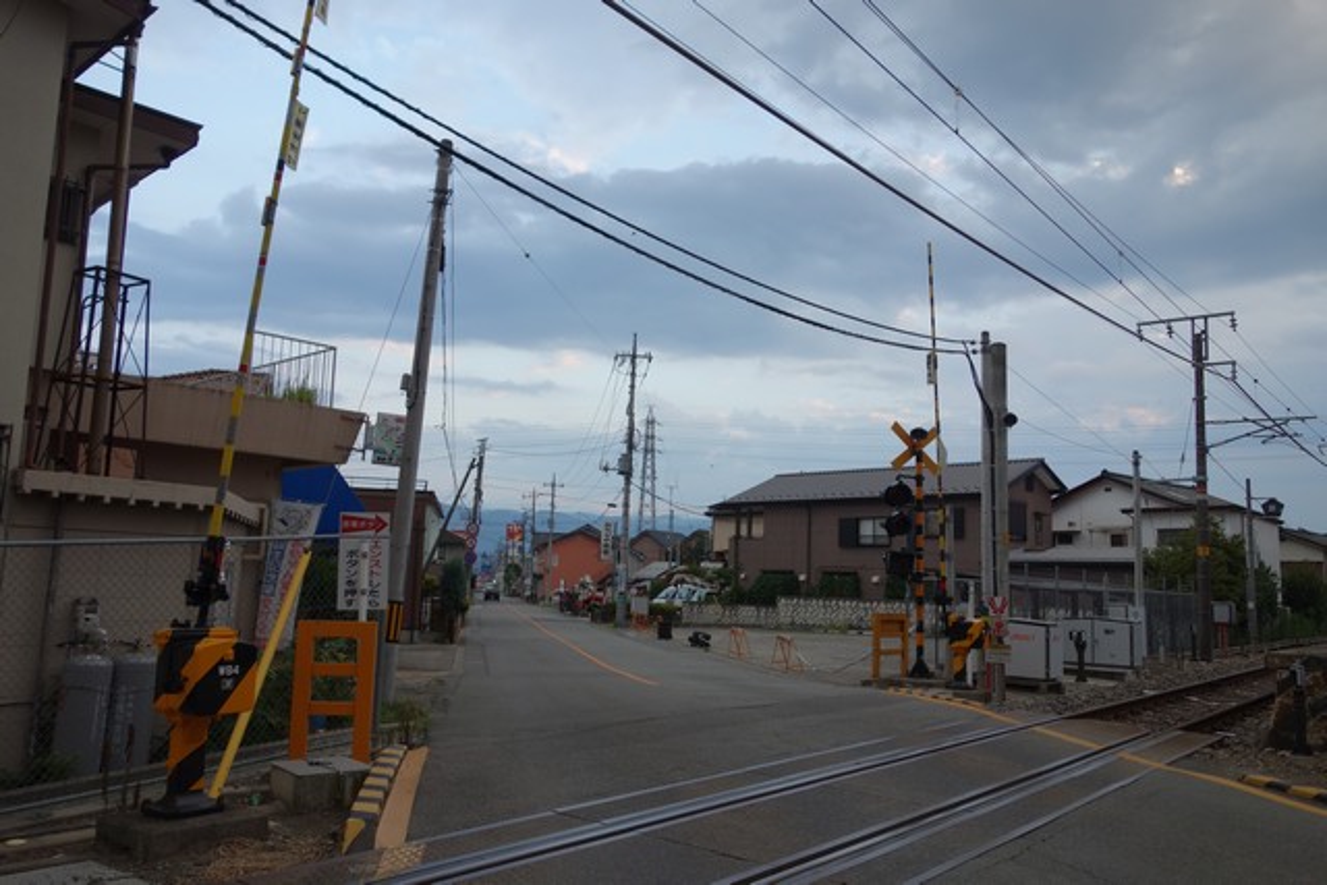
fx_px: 1032
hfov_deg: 65.5
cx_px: 664
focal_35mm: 28
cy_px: 442
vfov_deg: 46.4
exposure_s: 1/100
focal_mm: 10.4
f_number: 3.2
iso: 125
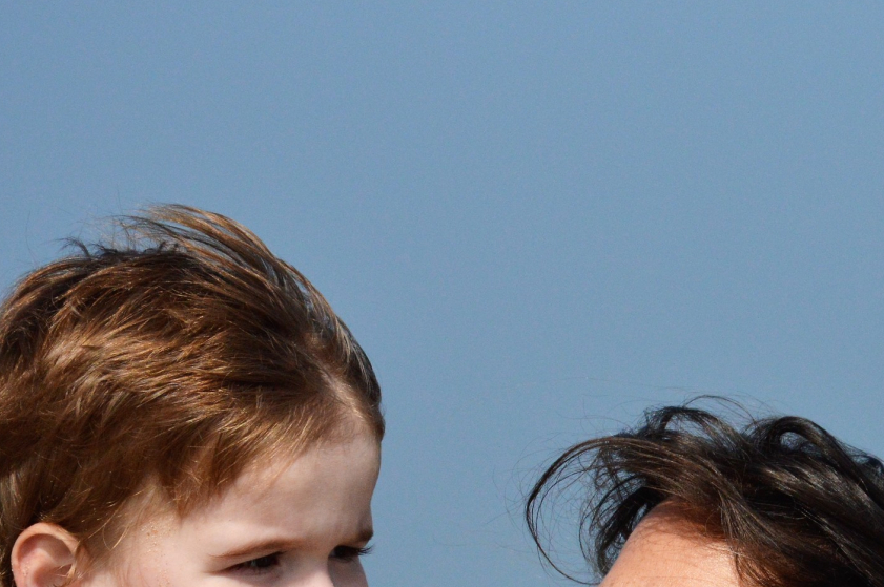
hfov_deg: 6.1
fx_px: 8269
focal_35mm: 337
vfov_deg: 4.1
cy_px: 596
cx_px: 839
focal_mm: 105
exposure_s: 1/4000
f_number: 9
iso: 800
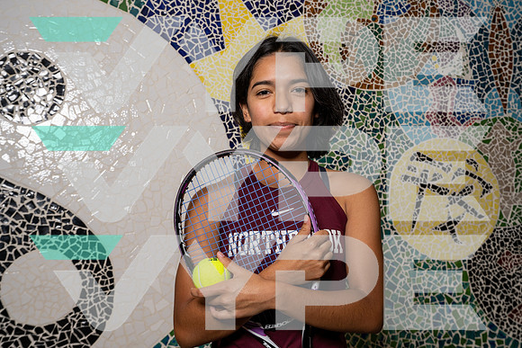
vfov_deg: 32.6
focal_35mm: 41
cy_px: 174
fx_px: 595
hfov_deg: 47.4
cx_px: 261
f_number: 8
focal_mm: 41
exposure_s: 1/250
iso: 400
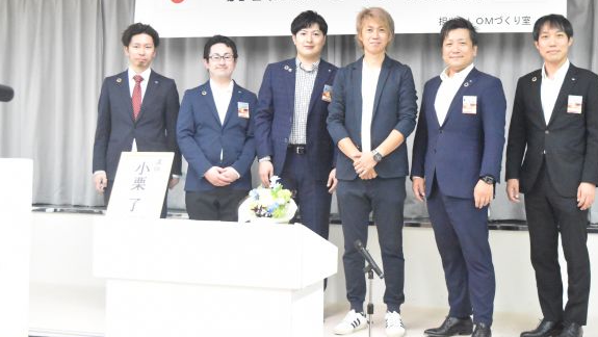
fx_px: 936
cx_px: 354
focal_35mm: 59
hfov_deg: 35.3
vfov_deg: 20.4
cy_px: 129
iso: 12800
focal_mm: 30
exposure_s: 1/250
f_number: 5.6
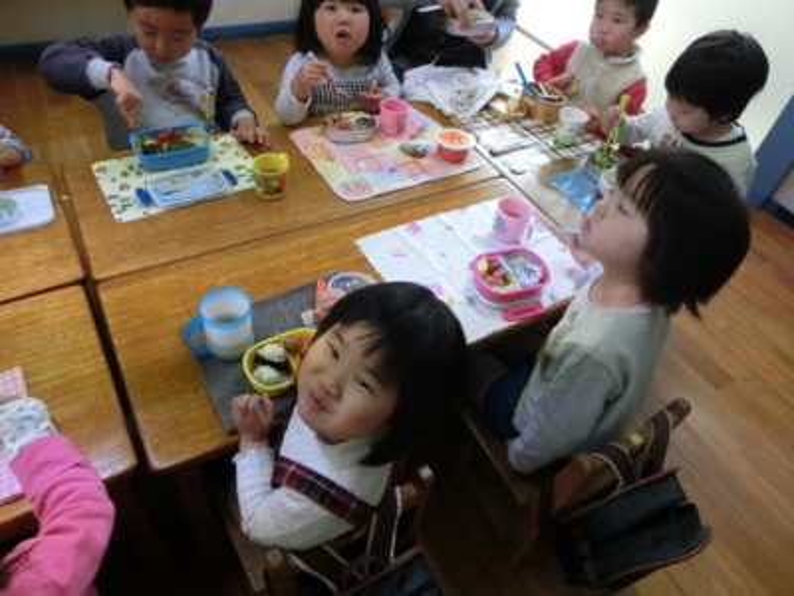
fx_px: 550
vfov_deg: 56.8
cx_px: 397
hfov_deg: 71.6
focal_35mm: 24
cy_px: 298
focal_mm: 4.24
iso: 800
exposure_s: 1/200
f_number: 3
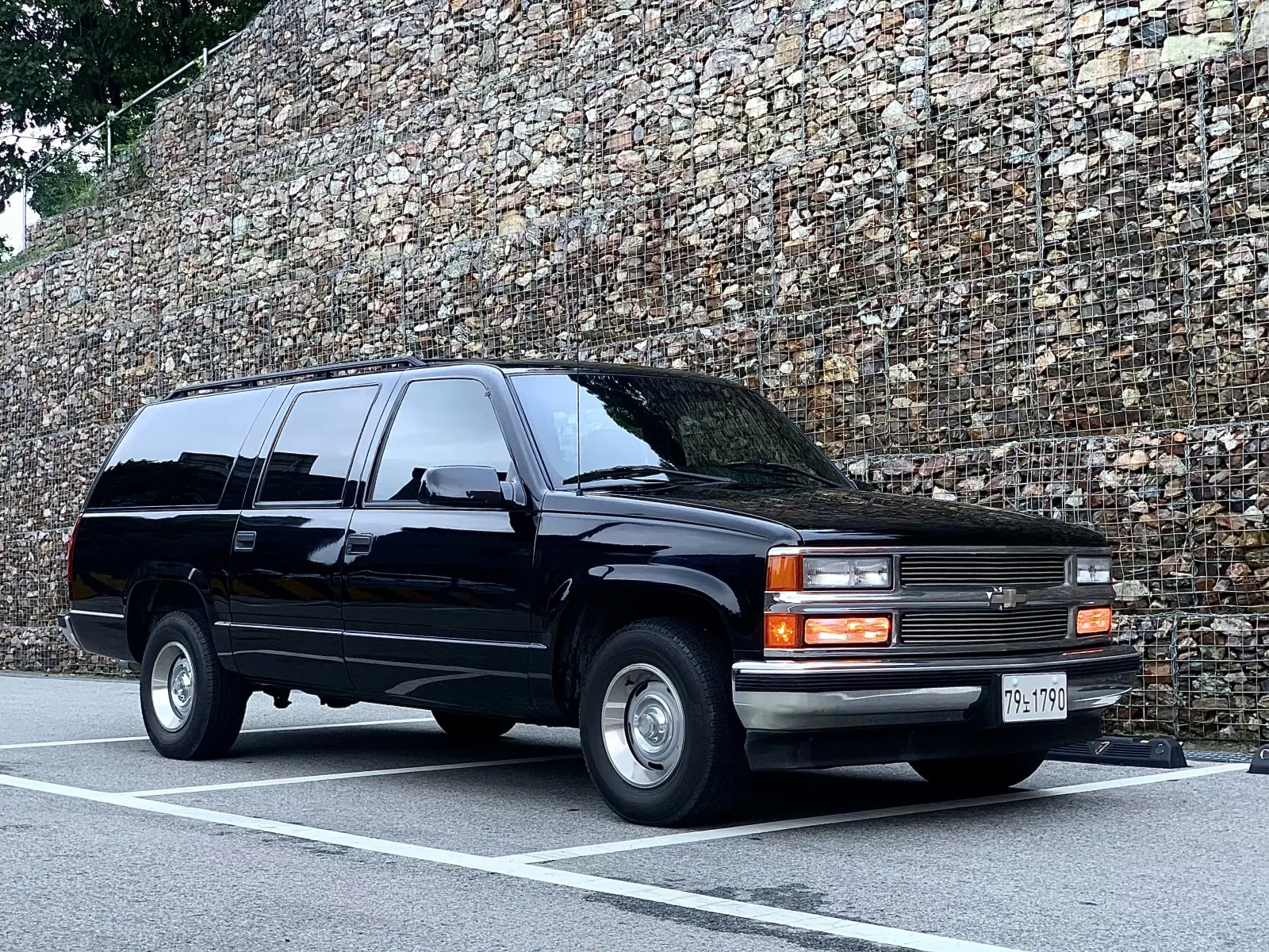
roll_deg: +0.8
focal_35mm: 52
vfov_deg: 28.0
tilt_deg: +5.3
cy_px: 476
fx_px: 1906
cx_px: 634
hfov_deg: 36.8
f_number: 2.4
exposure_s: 1/69
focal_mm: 6
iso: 125
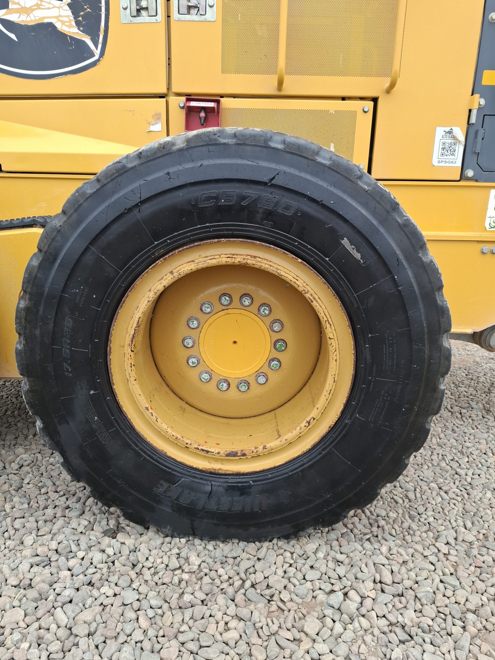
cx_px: 248
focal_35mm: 23
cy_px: 330
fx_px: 439
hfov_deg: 58.9
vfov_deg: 73.9
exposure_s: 1/190
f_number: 1.8
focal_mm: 5.54
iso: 50
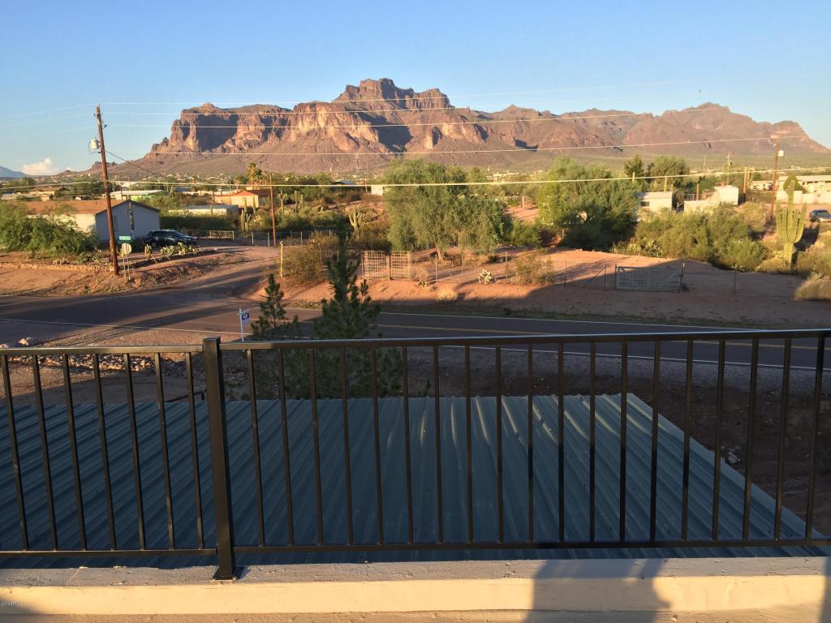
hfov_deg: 61.7
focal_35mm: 29
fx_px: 696
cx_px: 416
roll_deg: +0.6
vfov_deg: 48.2
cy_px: 312
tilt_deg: -10.7
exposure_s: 1/746
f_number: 2.2
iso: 32
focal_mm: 4.15
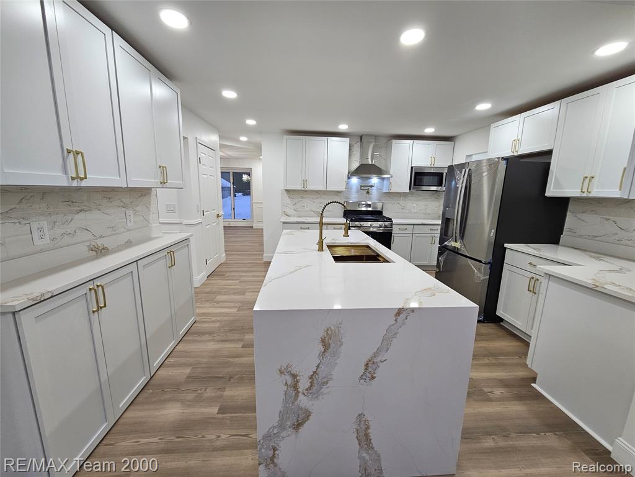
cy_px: 238
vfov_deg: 89.9
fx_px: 238
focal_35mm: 13
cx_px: 318
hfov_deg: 106.2
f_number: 2.2
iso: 100
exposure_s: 1/60
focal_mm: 2.2
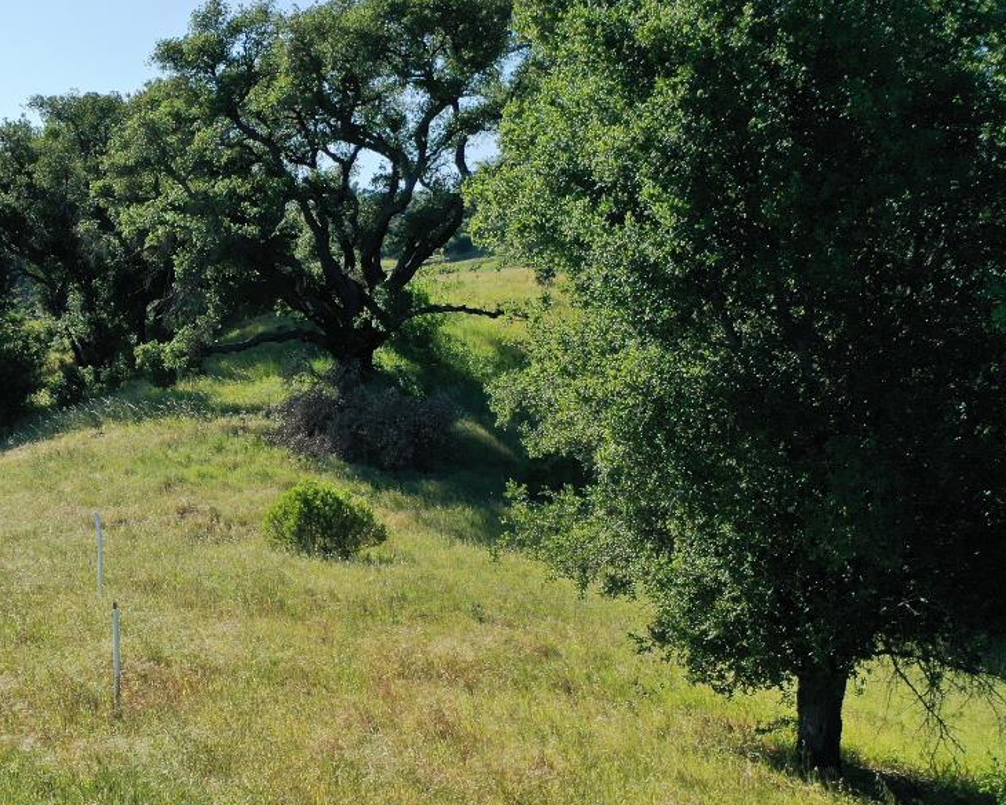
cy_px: 542
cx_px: 62
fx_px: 1608
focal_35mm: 54
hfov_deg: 32.6
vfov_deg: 27.9
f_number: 2.8
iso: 100
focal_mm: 10.26
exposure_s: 1/2000
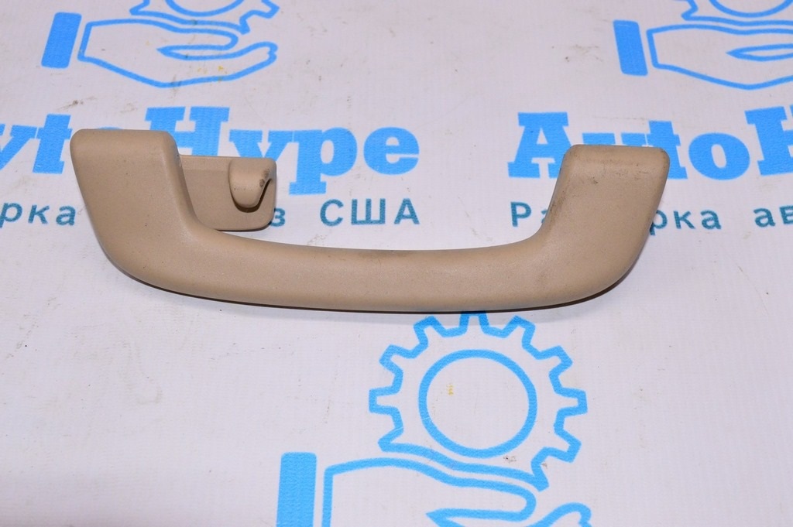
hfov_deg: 42.4
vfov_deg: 28.9
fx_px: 1023
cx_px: 396
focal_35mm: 46
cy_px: 264
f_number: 8
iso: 1600
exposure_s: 1/200
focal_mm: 31
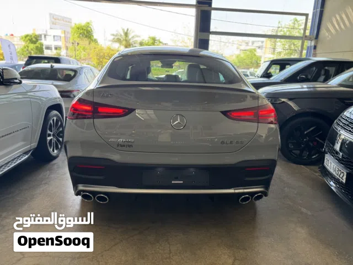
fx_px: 245
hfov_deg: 71.6
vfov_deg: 56.8
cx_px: 176
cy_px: 132
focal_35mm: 24
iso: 80
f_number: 1.78
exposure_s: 1/150
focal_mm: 6.76
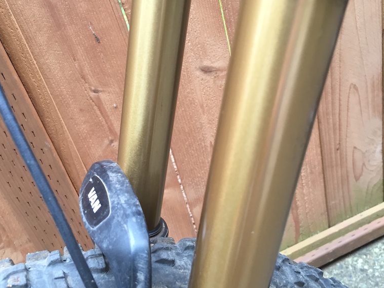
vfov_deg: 36.8
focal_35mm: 39
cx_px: 191
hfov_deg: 47.9
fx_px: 433
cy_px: 152
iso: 32
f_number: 2.2
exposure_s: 1/40
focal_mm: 4.15
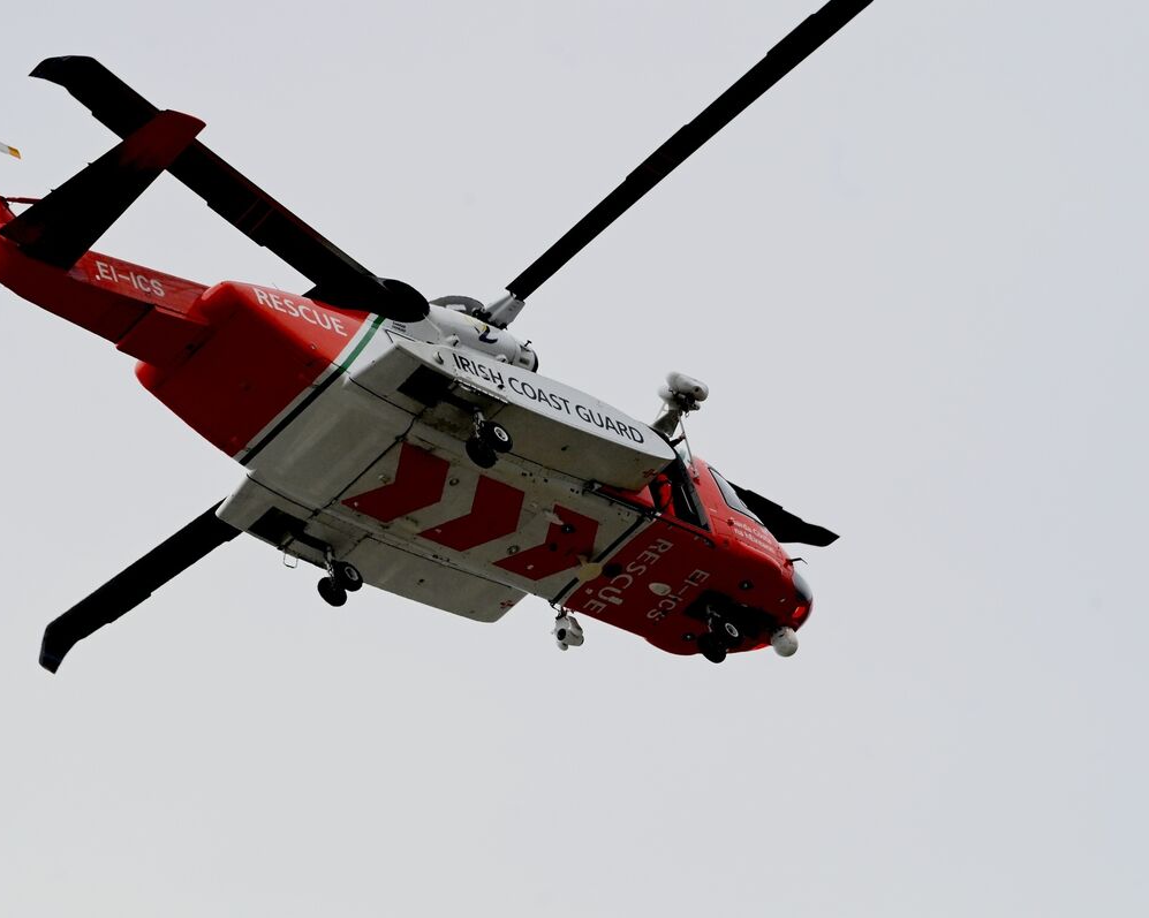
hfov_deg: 8.6
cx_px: 534
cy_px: 460
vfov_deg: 6.8
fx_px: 7683
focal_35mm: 226
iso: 2000
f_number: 5.6
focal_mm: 200
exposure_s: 1/8000
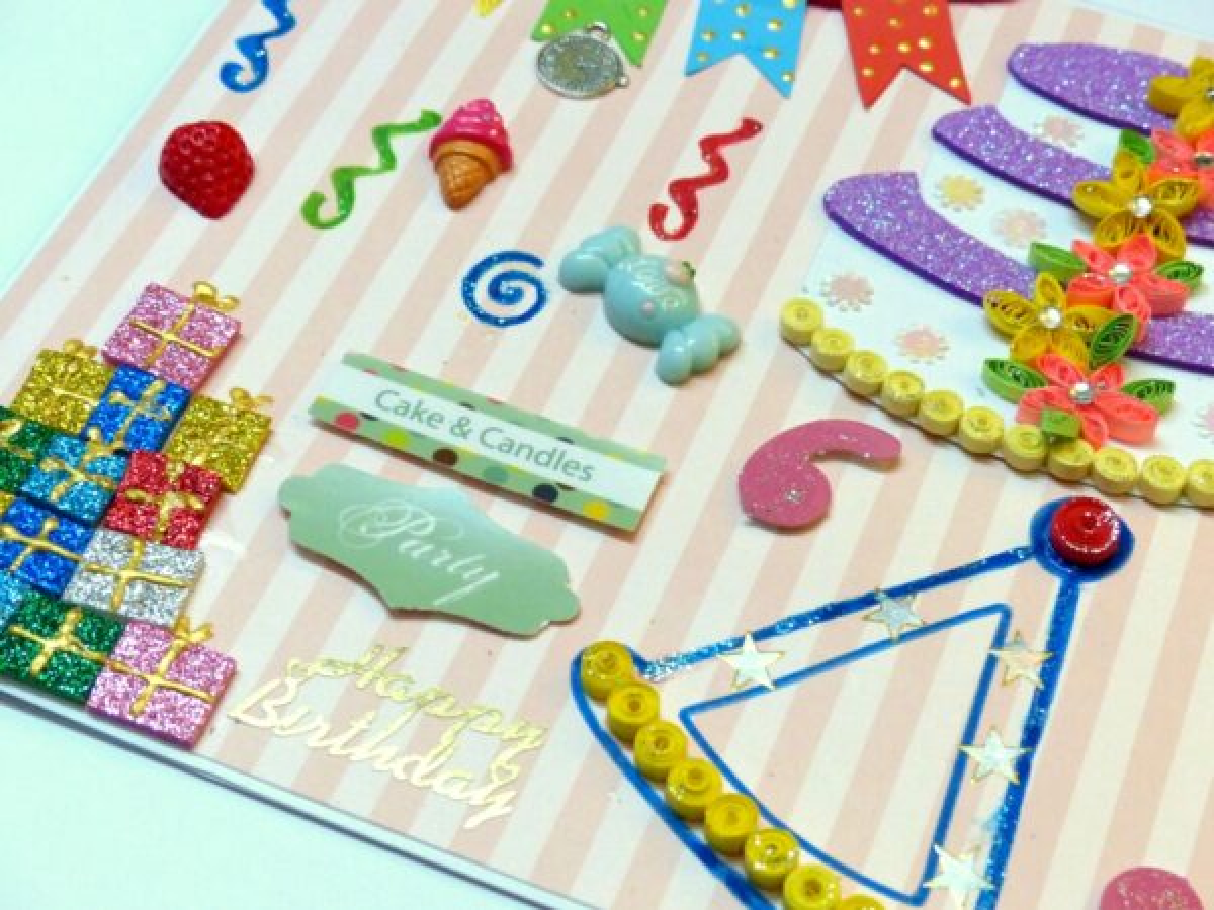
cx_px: 607
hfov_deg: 31.7
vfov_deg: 24.0
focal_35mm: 61
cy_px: 455
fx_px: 2139
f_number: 3.5
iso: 400
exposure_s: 1/60
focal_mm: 10.9
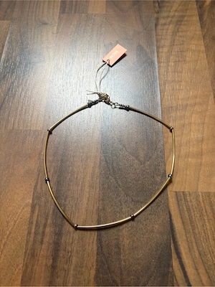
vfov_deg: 67.3
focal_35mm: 26
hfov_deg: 53.1
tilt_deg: -67.6
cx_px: 108
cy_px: 144
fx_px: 215
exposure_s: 1/60
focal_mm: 5.96
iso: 200
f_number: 1.6
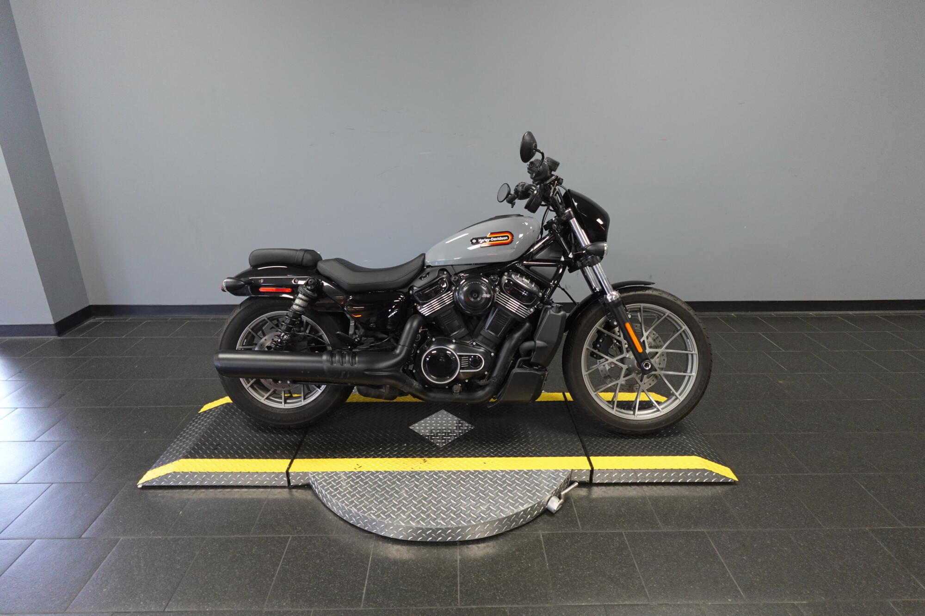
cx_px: 462
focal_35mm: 20
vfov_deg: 61.9
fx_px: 514
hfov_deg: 84.0
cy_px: 308
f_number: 2
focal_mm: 7.6
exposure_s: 1/80
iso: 640
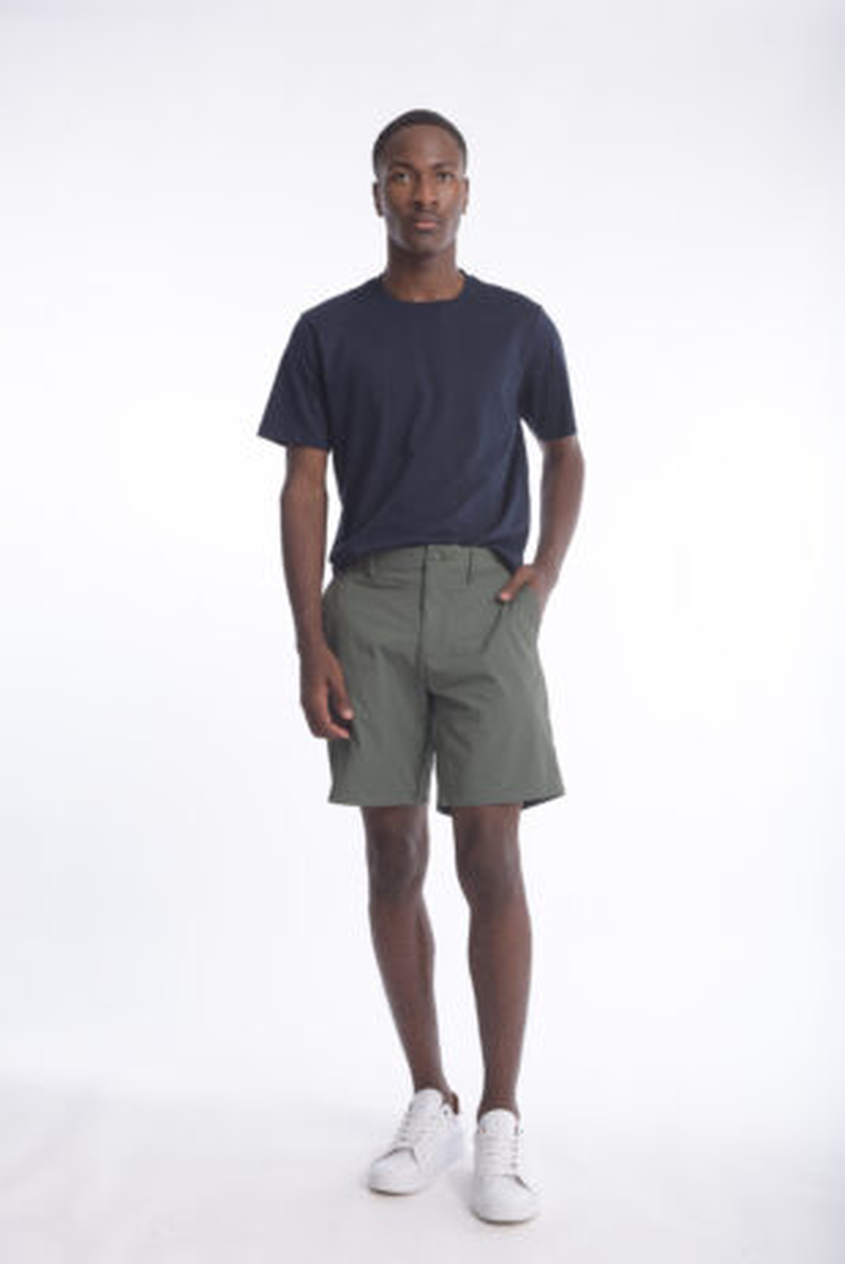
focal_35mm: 50
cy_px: 632
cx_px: 422
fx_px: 1758
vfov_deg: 39.6
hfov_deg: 27.0
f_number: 11
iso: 400
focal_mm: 50
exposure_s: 1/250
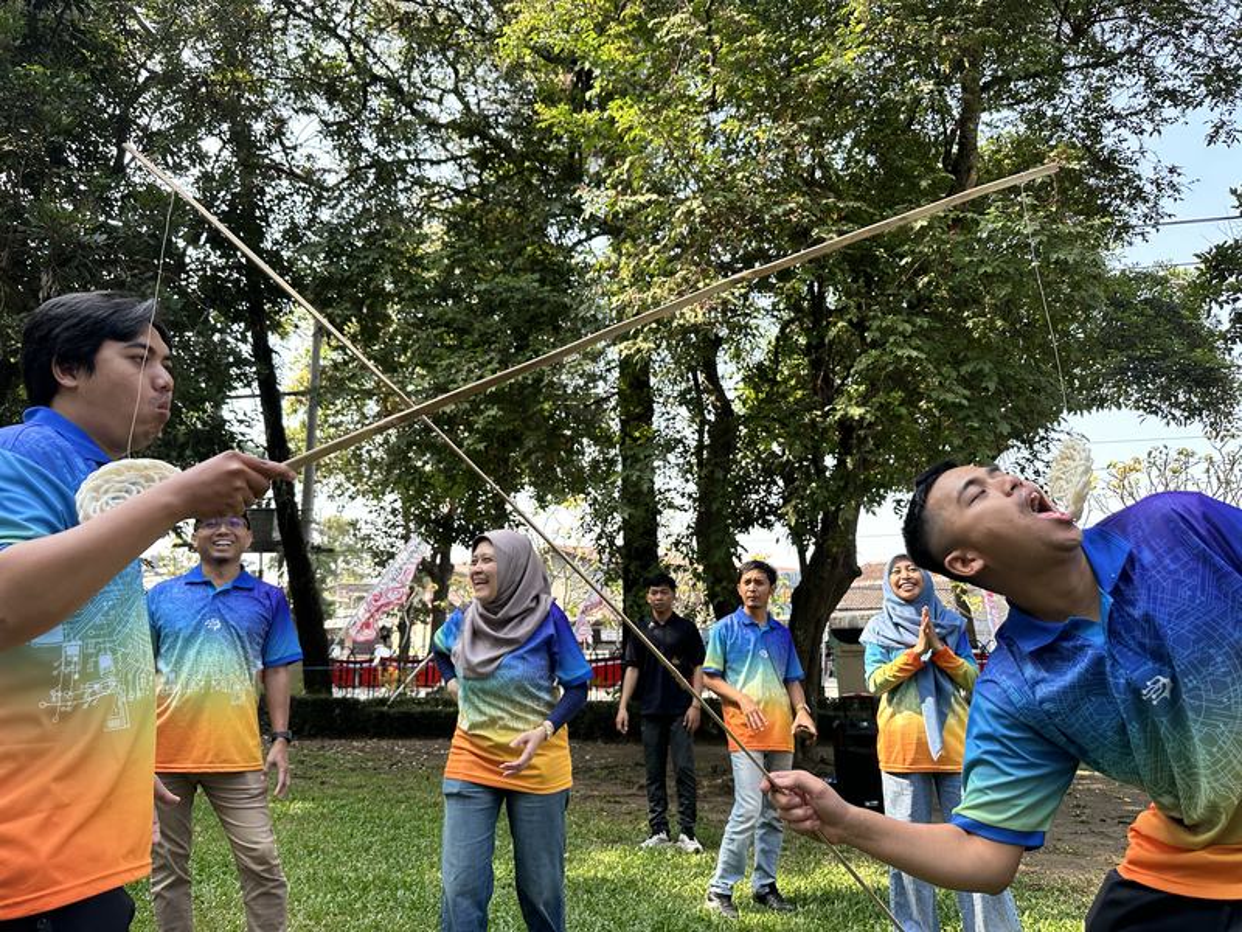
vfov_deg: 56.8
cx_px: 621
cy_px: 466
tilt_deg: +11.6
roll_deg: +0.5
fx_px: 861
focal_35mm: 24
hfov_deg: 71.6
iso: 80
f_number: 1.78
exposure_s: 1/435
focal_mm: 6.86
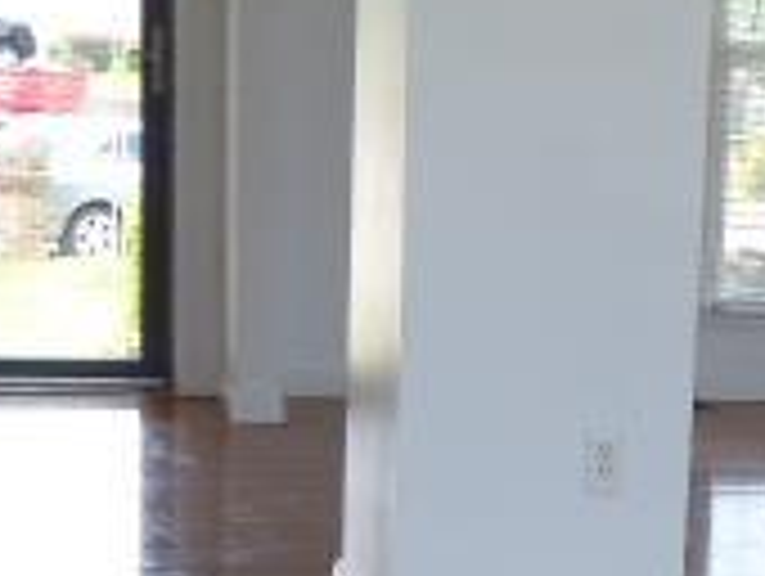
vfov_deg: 13.5
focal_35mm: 109
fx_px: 2412
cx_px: 1080
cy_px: 518
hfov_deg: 16.7
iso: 100
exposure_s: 1/60
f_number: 3.5
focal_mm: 5
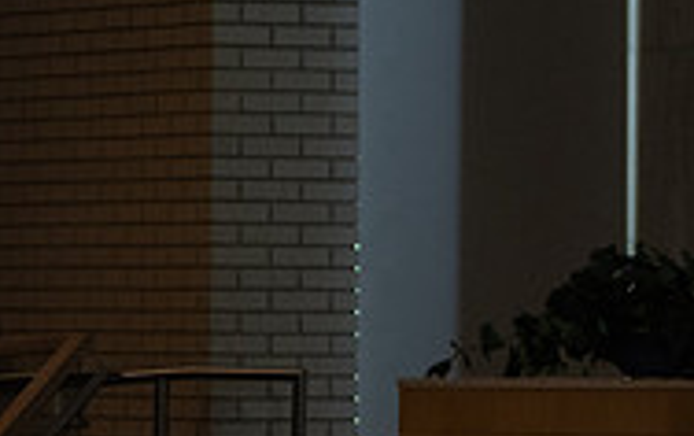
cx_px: 952
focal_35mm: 428
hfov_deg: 4.9
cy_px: 158
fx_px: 8105
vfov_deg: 3.1
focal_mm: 120
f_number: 4
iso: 2000
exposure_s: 1/250
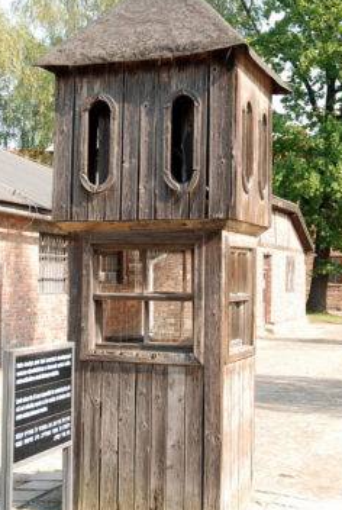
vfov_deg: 32.4
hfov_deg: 22.1
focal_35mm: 62
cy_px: 214
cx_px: 141
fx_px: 876
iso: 100
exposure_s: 1/125
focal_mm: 29
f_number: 5.6
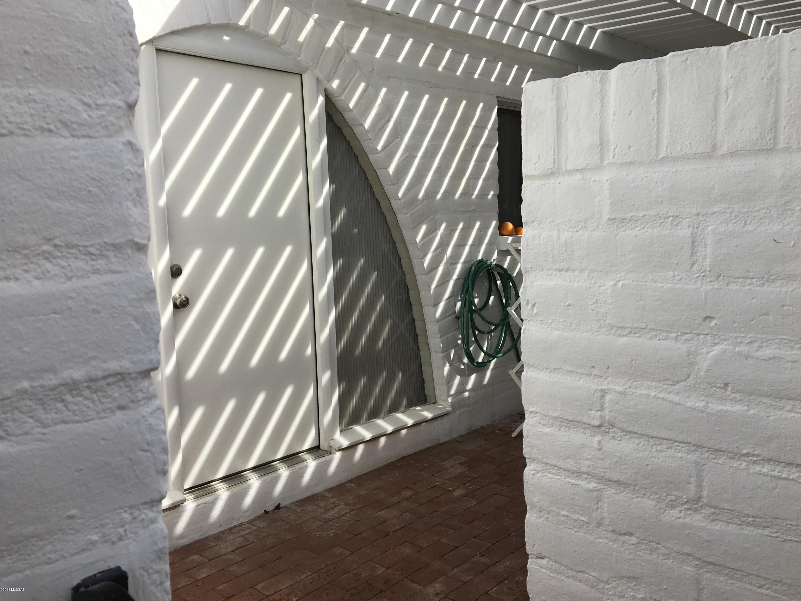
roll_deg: +2.3
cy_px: 298
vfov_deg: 46.8
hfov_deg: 60.0
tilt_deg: -4.6
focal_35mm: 30
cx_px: 413
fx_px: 694
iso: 25
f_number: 2.2
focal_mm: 4.15
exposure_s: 1/1832
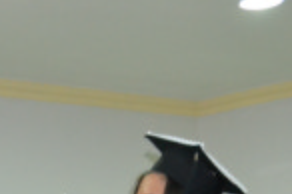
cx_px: 32
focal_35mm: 134
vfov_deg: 9.8
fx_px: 1086
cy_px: 323
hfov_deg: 15.2
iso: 3200
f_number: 4.2
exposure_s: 1/60
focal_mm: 26
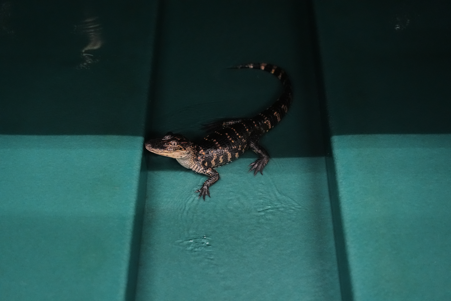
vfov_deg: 19.5
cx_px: 226
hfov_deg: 28.8
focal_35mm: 70
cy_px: 150
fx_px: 877
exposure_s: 1/160
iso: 6400
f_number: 4
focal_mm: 70
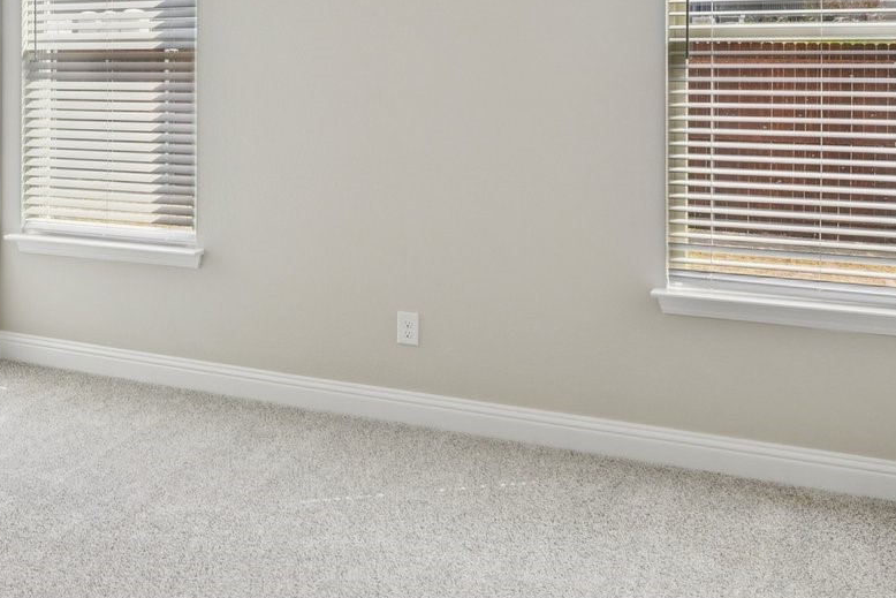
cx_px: 38
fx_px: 1245
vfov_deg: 26.3
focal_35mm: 50
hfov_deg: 36.3
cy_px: 93
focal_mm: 19
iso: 400
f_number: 8
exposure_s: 1/200
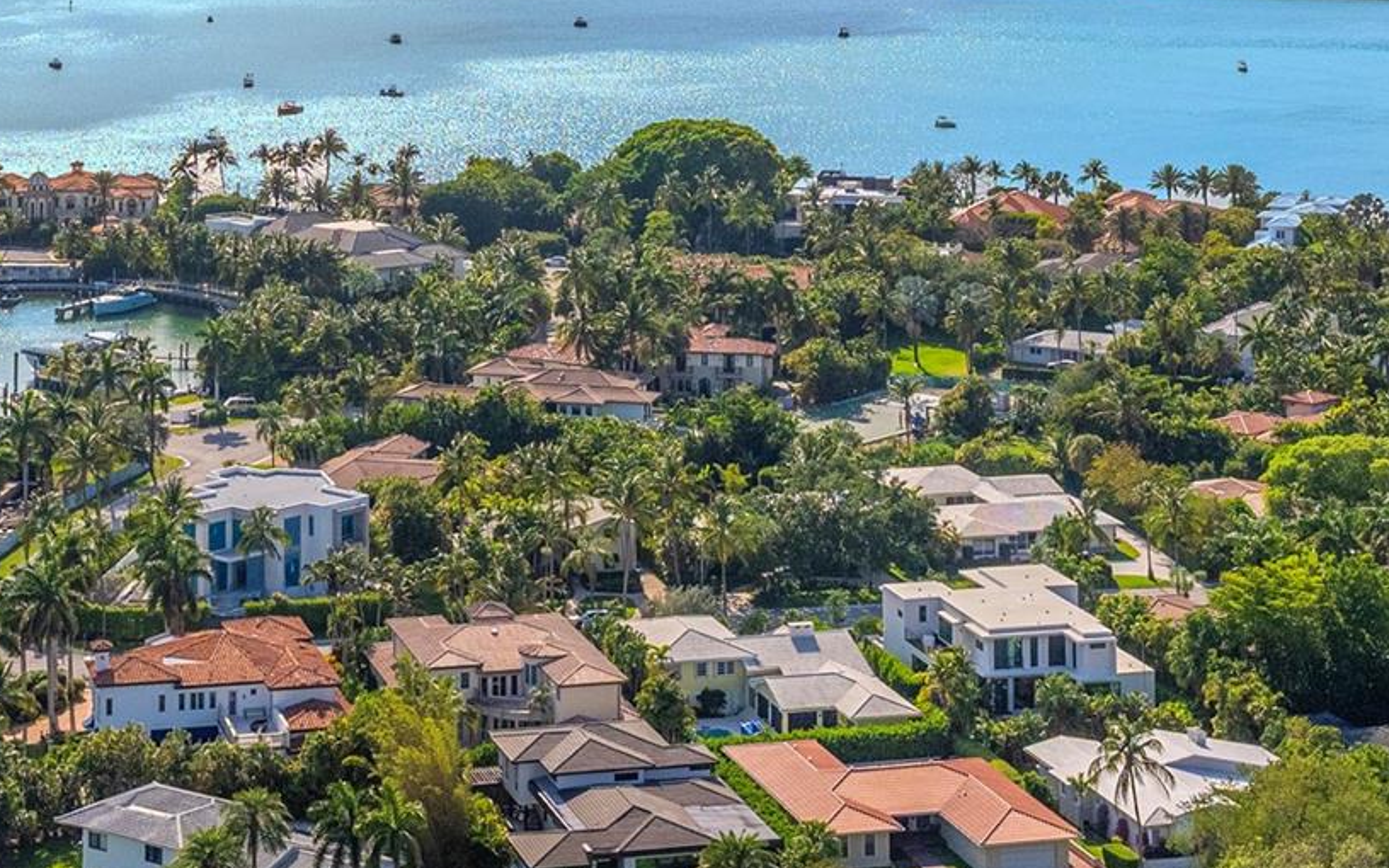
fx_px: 3180
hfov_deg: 24.5
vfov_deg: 15.3
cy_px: -9
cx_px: 465
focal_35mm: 84
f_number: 8
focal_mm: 42
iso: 400
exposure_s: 1/4000
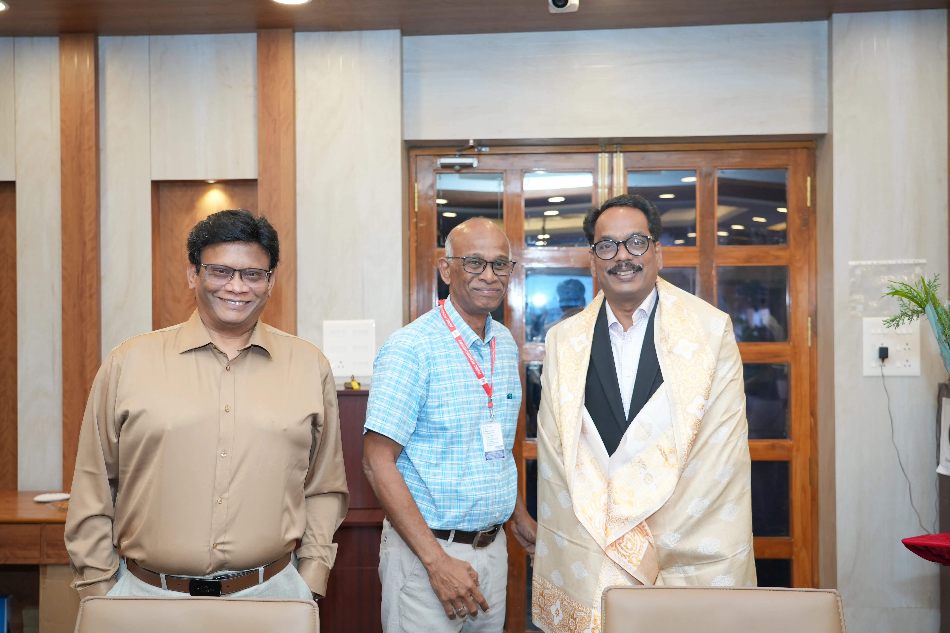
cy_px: 316
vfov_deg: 35.9
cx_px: 475
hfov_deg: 51.9
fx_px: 976
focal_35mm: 37
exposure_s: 1/125
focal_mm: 37
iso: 1000
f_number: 4.5
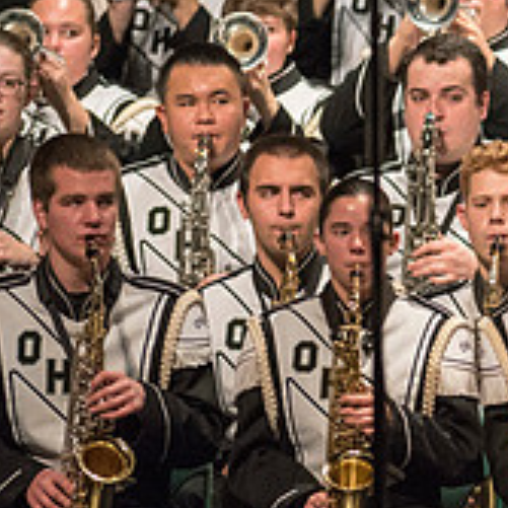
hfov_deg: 2.0
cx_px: 827
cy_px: 163
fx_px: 14694
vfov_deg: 2.0
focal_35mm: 885
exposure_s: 1/500
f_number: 2.8
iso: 4000
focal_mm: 300
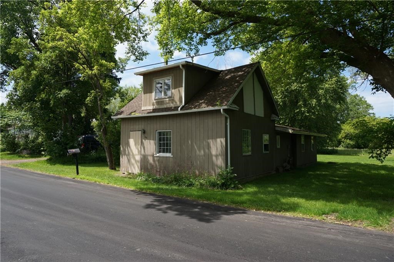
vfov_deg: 53.0
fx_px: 262
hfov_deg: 73.8
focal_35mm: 24
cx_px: 197
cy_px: 131
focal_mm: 16
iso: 100
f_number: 7.1
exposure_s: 1/250
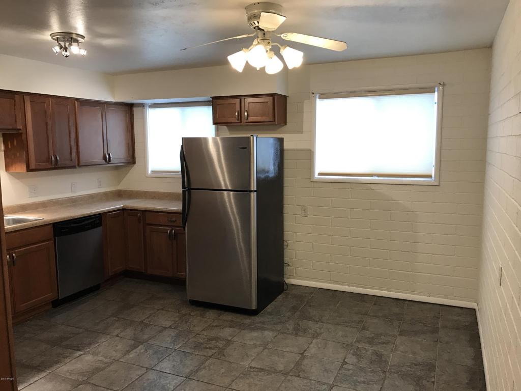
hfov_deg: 63.4
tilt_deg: -6.3
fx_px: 421
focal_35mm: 28
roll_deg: +0.2
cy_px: 196
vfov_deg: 49.7
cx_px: 260
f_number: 1.8
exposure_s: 1/40
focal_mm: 3.99
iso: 32
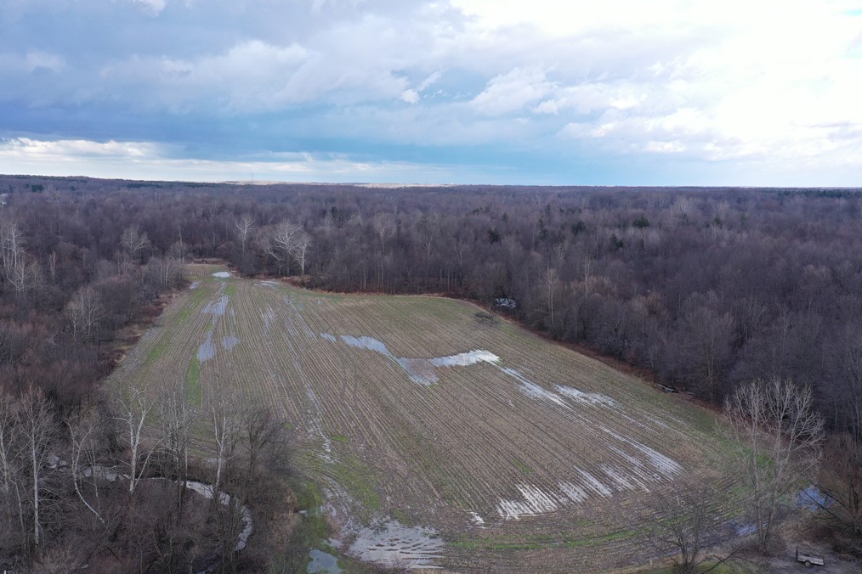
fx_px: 718
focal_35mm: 30
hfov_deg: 61.9
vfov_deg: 43.6
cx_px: 411
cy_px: 288
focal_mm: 10.26
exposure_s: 1/200
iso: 100
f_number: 5
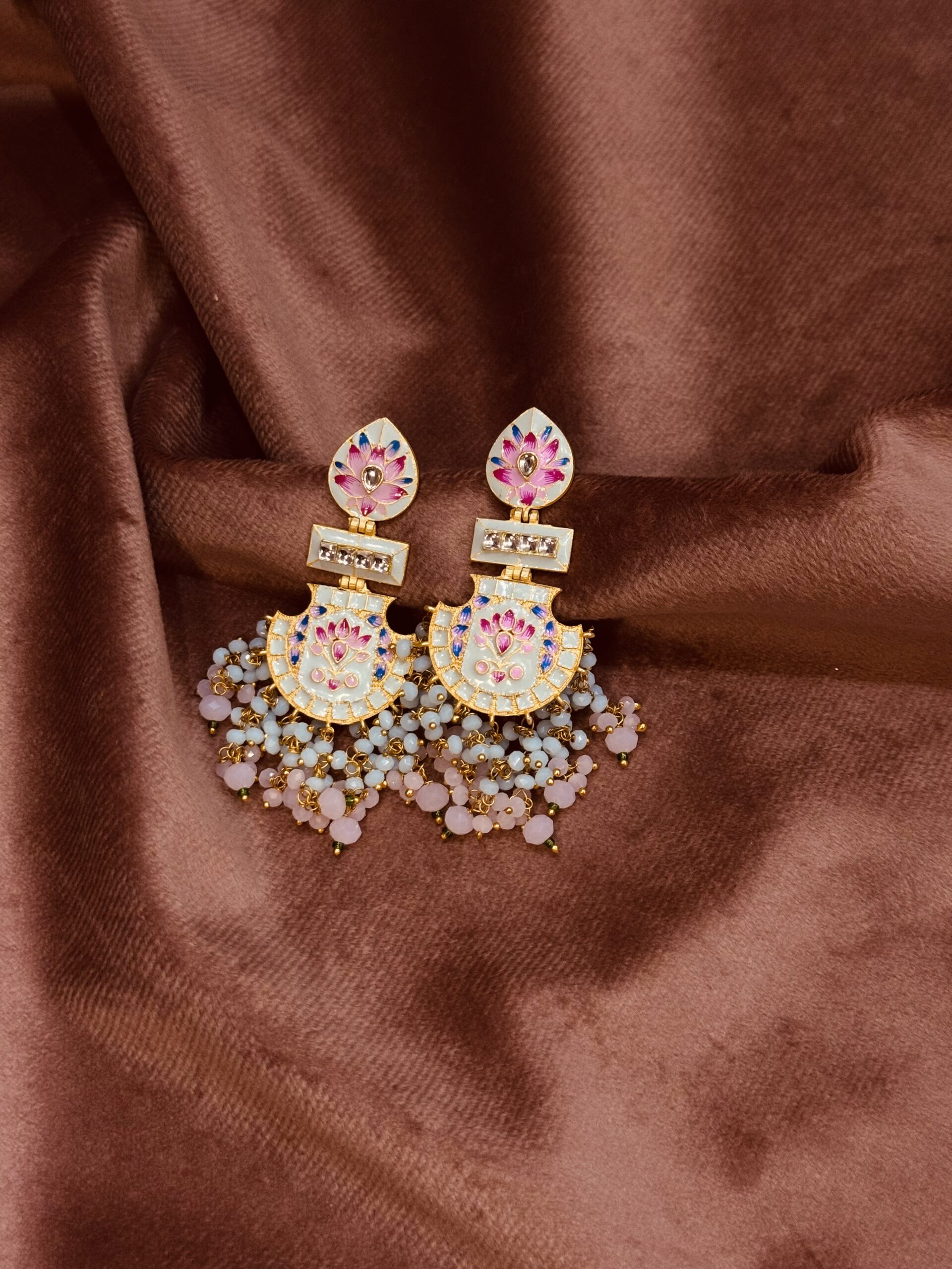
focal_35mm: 48
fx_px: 1760
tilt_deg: -64.1
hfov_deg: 30.3
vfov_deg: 39.7
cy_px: 634
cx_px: 476
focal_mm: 6.76
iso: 125
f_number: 1.78
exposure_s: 1/50
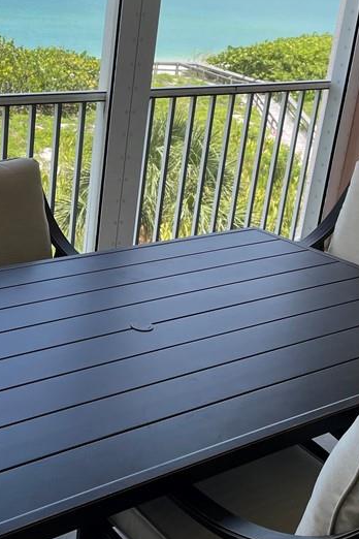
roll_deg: -3.1
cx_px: 26
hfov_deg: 24.7
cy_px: 252
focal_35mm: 53
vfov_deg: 37.5
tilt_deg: -19.7
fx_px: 793
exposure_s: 1/882
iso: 32
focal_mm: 4.2
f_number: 1.6
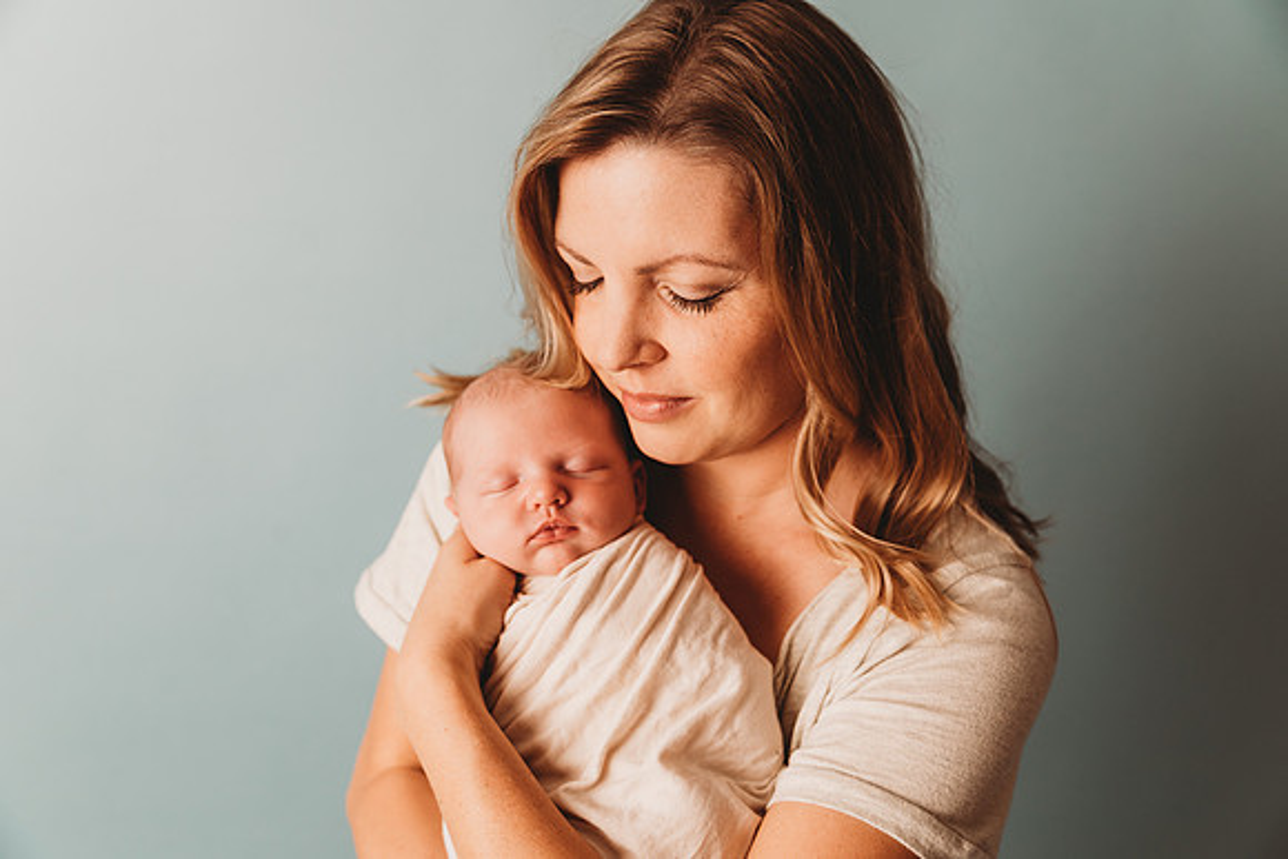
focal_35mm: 35
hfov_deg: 54.4
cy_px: 430
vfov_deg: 37.9
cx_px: 644
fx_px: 1252
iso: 160
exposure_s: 1/160
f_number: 4.5
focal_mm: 35
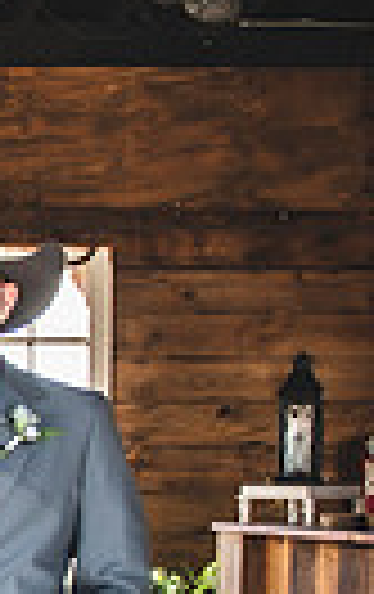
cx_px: -843
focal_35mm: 108
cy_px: 520
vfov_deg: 19.0
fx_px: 1754
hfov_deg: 9.1
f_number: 2.8
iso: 200
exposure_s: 1/125
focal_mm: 24
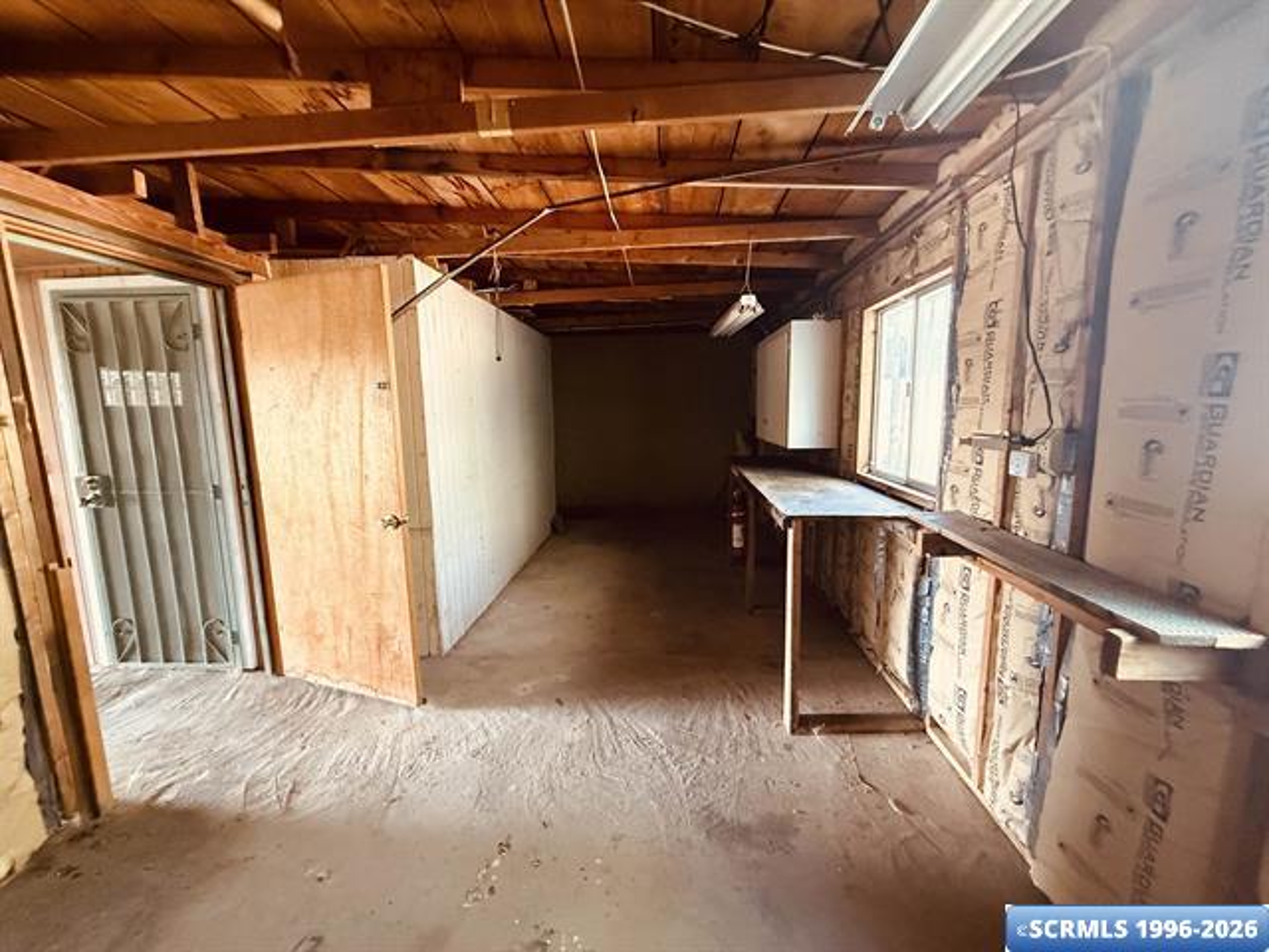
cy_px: 476
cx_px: 634
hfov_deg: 102.1
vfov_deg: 85.7
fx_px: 513
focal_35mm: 14
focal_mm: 2.22
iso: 800
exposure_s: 1/60
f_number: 2.2
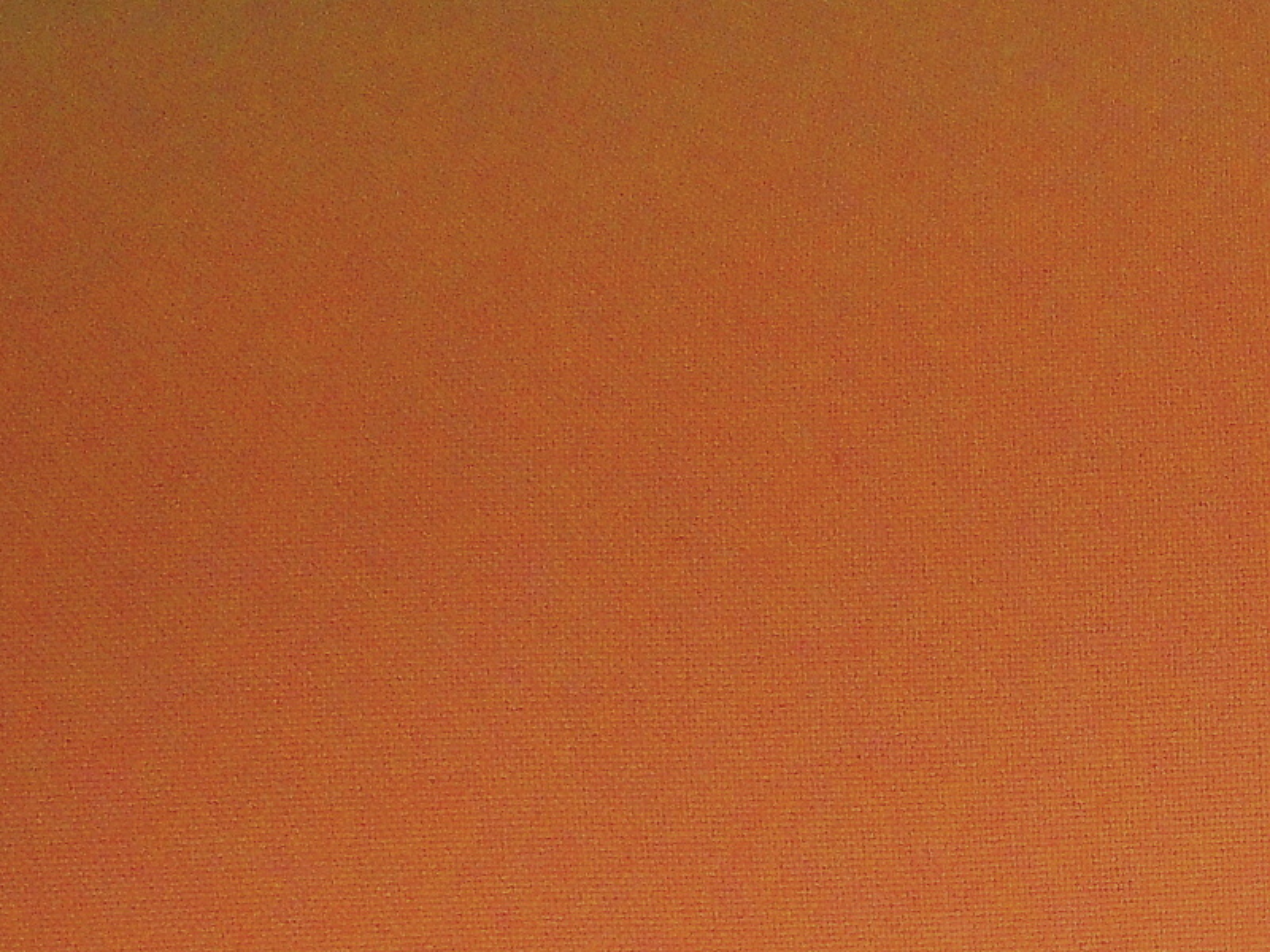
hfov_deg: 60.0
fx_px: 1101
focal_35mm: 30
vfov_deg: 46.8
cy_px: 476
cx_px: 635
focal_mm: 5.4
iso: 800
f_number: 3.5
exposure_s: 1/125
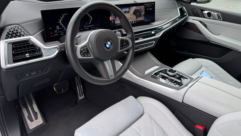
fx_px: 173
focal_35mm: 27
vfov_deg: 42.5
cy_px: 49
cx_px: 122
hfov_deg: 69.9
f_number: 1.78
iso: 64
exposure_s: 1/81
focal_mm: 6.76
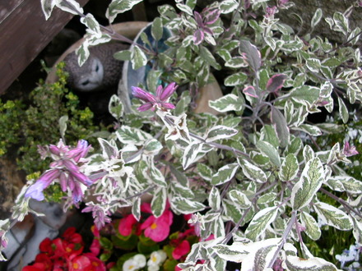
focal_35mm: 37
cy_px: 136
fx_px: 387
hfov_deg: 50.1
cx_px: 181
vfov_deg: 38.7
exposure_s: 1/132
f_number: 2.7
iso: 100
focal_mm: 5.6
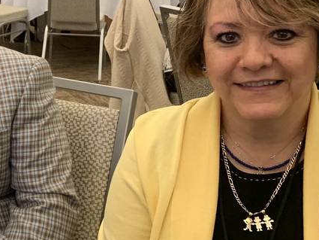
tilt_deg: -12.7
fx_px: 719
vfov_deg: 18.8
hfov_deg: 22.9
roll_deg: +0.3
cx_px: -68
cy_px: 73
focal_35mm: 78
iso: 160
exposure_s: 1/60
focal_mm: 4.25
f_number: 1.8
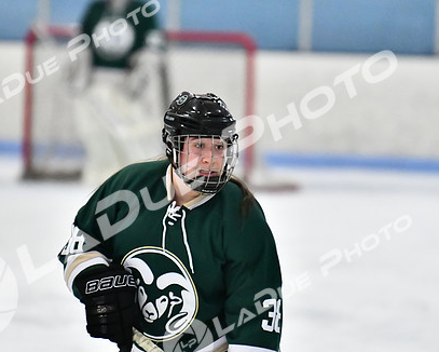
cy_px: 184
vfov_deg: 4.1
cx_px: 161
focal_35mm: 381
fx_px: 4953
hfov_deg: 5.1
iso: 8000
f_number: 2.8
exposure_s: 1/1250
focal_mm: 190
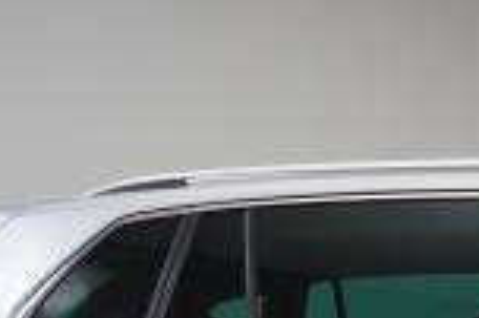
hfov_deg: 13.1
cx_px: 627
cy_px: 560
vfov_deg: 8.7
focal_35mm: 152
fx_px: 2020
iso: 800
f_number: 4
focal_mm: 24
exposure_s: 1/200
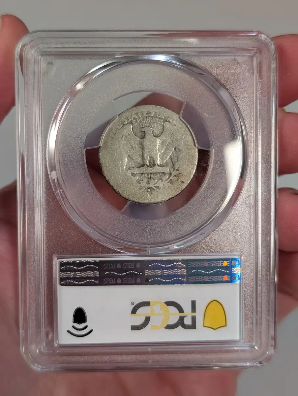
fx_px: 561
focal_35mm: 49
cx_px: 149
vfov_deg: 38.9
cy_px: 198
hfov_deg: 29.8
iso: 86
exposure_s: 1/120
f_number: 1.68
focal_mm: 6.9
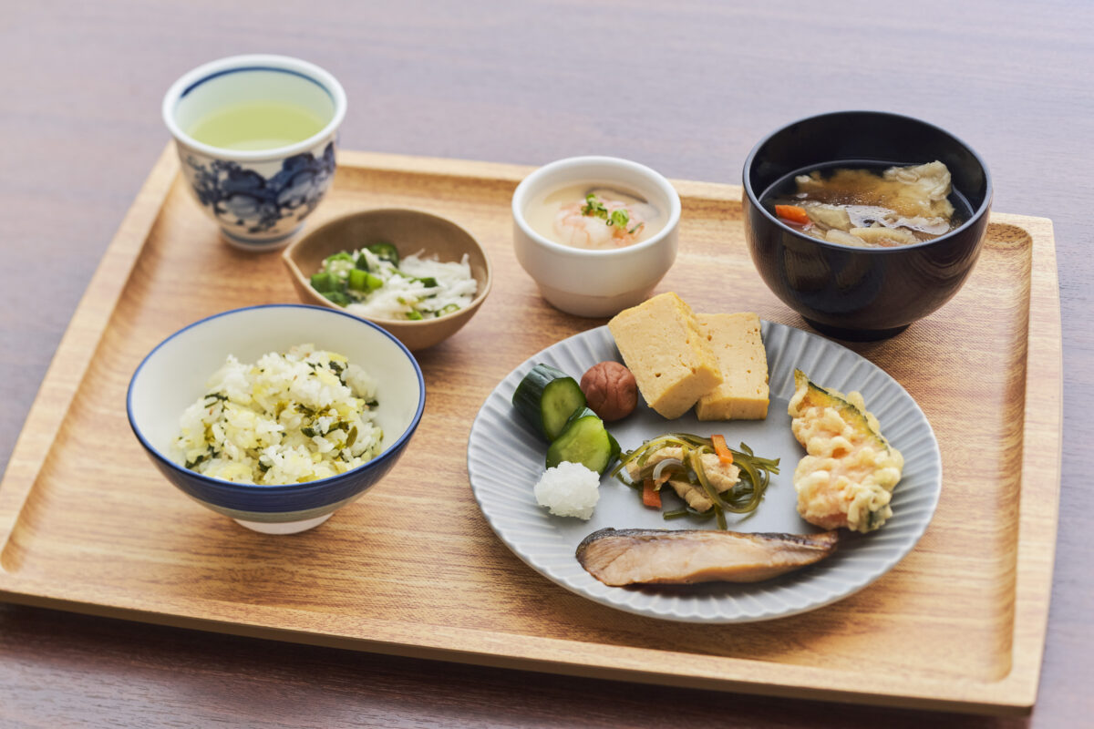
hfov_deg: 22.6
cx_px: 547
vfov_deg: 15.2
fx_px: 2735
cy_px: 364
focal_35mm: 90
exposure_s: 1/40
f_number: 6.3
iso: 800
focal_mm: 90
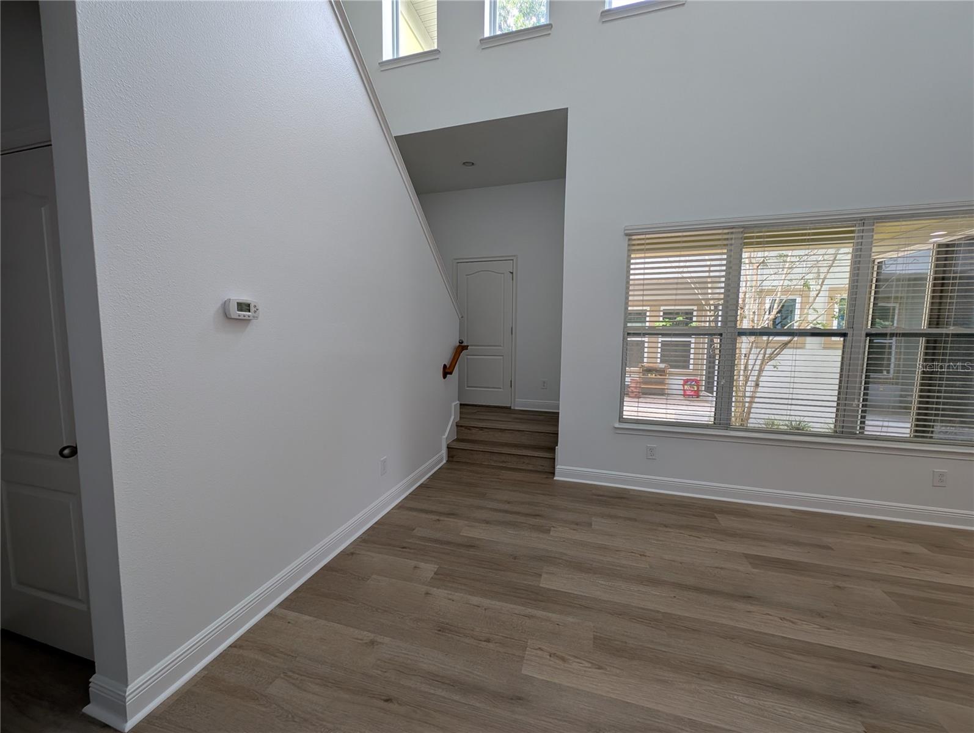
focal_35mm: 12
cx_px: 487
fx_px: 338
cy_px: 366
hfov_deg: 110.5
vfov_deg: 94.6
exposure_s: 1/40
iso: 33
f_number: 1.95
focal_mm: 2.23
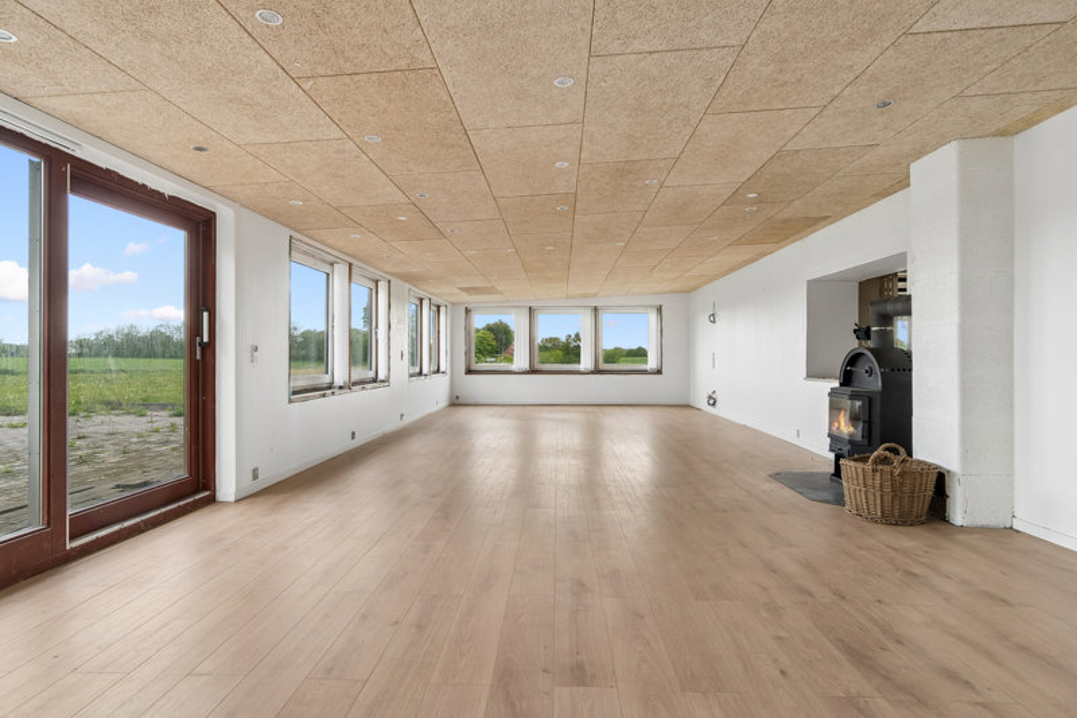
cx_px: 538
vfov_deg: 67.4
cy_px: 359
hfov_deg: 90.0
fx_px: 538
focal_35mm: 18
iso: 200
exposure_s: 1/40
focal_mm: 12
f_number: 8
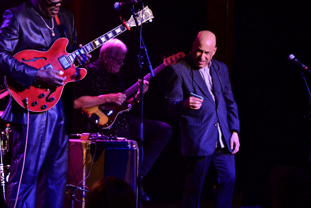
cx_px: -2
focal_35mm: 154
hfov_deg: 13.1
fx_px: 1331
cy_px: 64
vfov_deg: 8.9
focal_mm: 70
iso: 6400
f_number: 2.8
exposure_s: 1/80
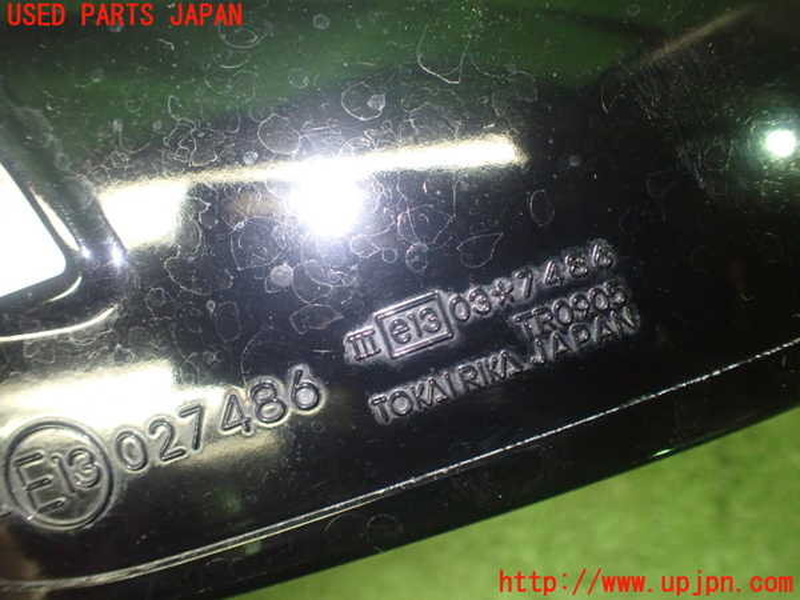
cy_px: 300
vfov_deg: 46.8
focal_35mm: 30
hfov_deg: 60.0
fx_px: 693
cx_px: 400
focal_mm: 5.4
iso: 800
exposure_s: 1/50
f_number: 2.3
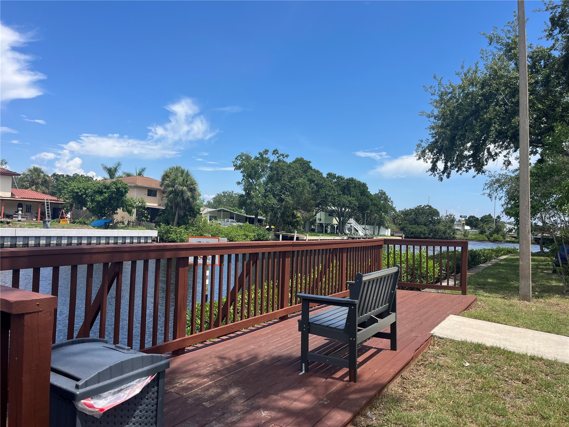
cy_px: 214
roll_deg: -4.3
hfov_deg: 67.3
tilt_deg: +0.0
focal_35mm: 26
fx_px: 427
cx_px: 284
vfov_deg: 53.1
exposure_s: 1/3311
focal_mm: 5.1
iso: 50
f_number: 1.6
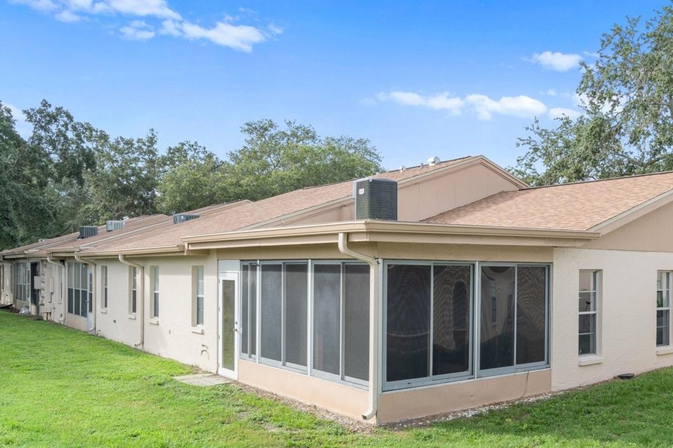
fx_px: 617
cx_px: 436
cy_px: 280
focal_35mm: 33
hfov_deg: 56.3
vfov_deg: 39.7
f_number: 8
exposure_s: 1/250
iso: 320
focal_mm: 22
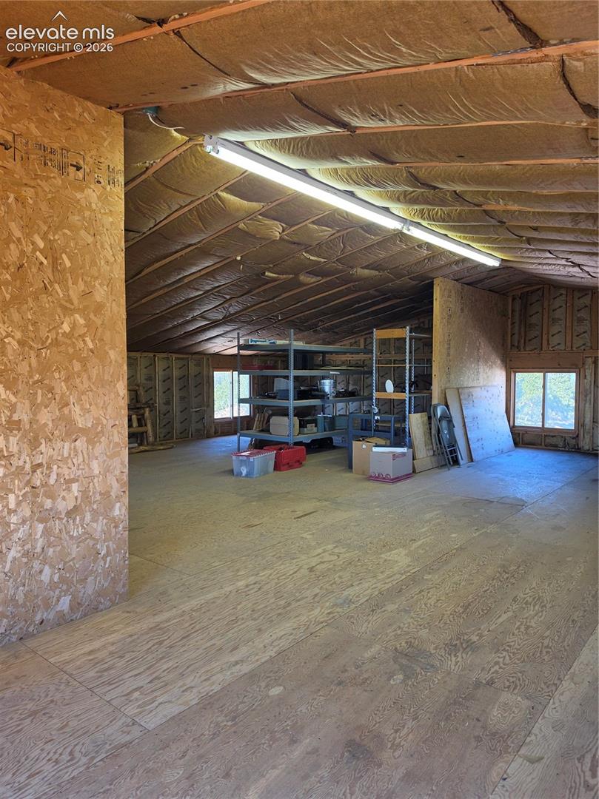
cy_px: 400
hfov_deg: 58.8
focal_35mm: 23
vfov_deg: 73.9
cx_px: 300
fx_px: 531
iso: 32
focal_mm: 6.5
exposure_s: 1/120
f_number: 1.4
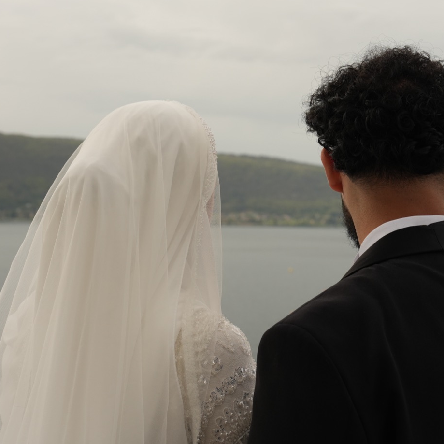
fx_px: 1030
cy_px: 195
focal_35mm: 71
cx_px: 280
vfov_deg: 24.3
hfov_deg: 24.2
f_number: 7.1
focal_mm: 48
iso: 500
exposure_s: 1/250
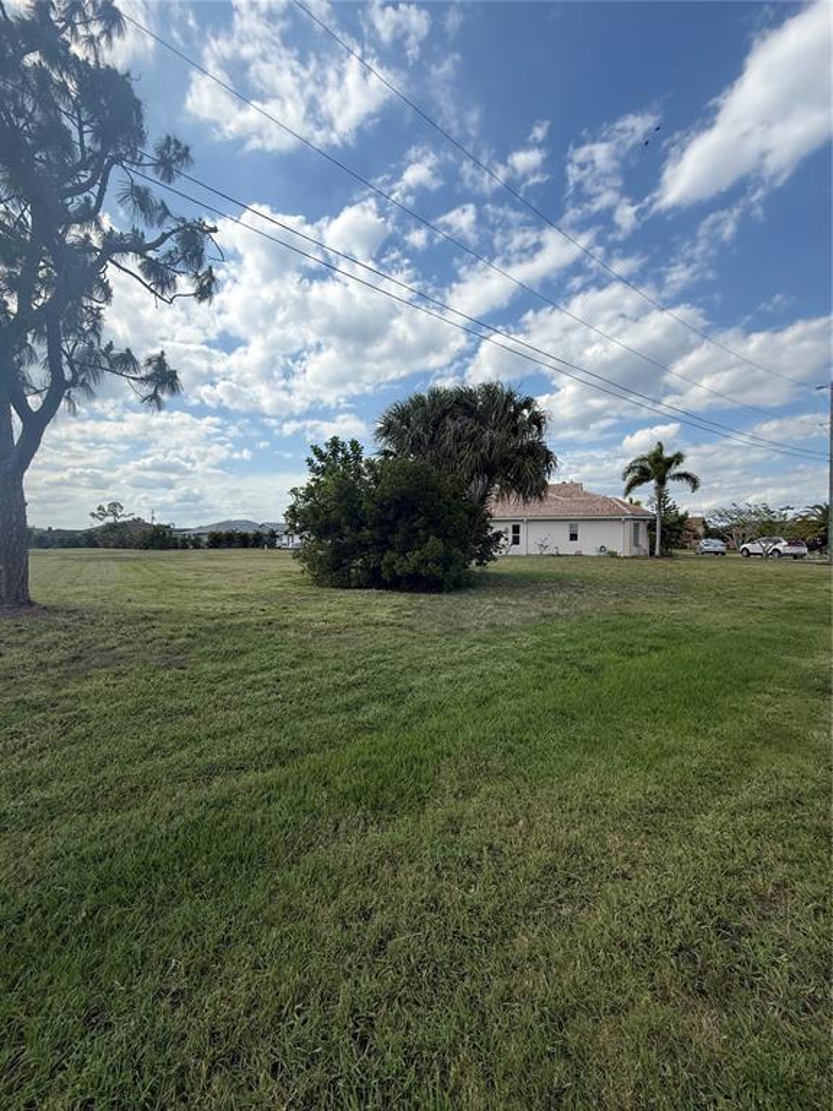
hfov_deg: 85.7
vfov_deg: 102.1
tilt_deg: -2.0
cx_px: 416
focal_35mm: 14
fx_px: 449
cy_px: 556
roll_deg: -0.1
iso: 50
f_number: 2.2
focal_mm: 2.22
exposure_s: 1/1901
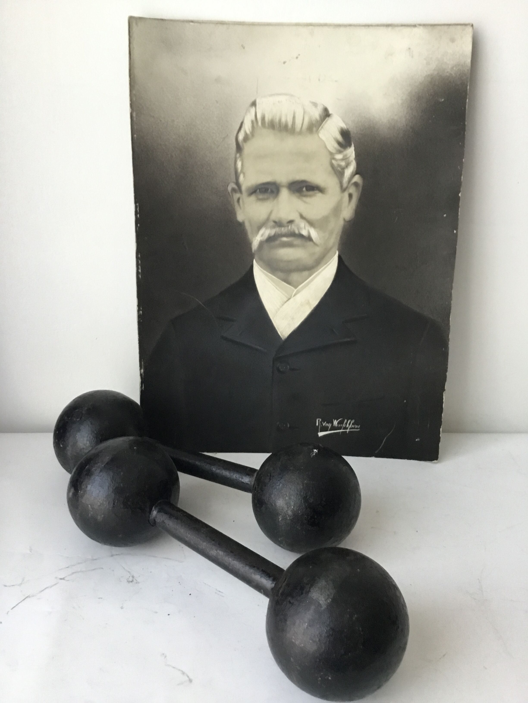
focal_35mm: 31
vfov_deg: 58.4
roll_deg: +1.2
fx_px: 630
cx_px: 264
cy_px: 352
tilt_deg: -20.8
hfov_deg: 45.4
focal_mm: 3.3
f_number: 2.4
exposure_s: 1/33
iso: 200
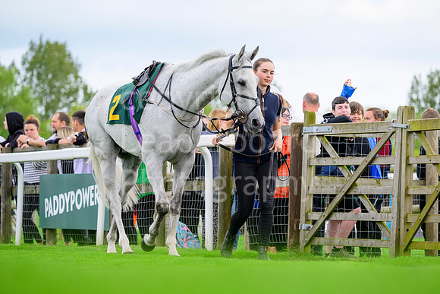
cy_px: 147
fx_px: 2567
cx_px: 220
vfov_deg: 6.5
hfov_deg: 9.8
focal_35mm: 210
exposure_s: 1/1250
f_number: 6.3
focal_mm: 210
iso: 800
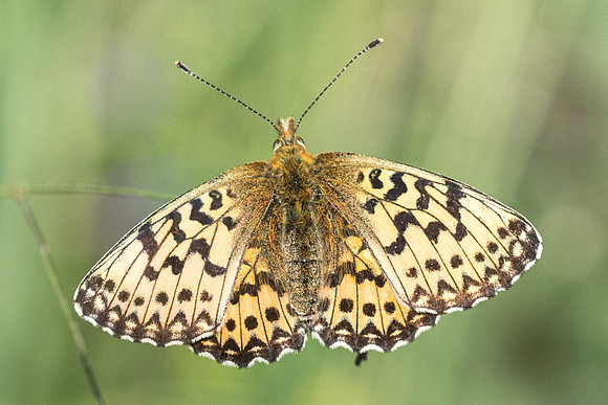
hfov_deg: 5.3
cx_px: 338
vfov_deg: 3.6
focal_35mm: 386
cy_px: 268
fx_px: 6520
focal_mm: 150
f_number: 10
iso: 800
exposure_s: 1/1250
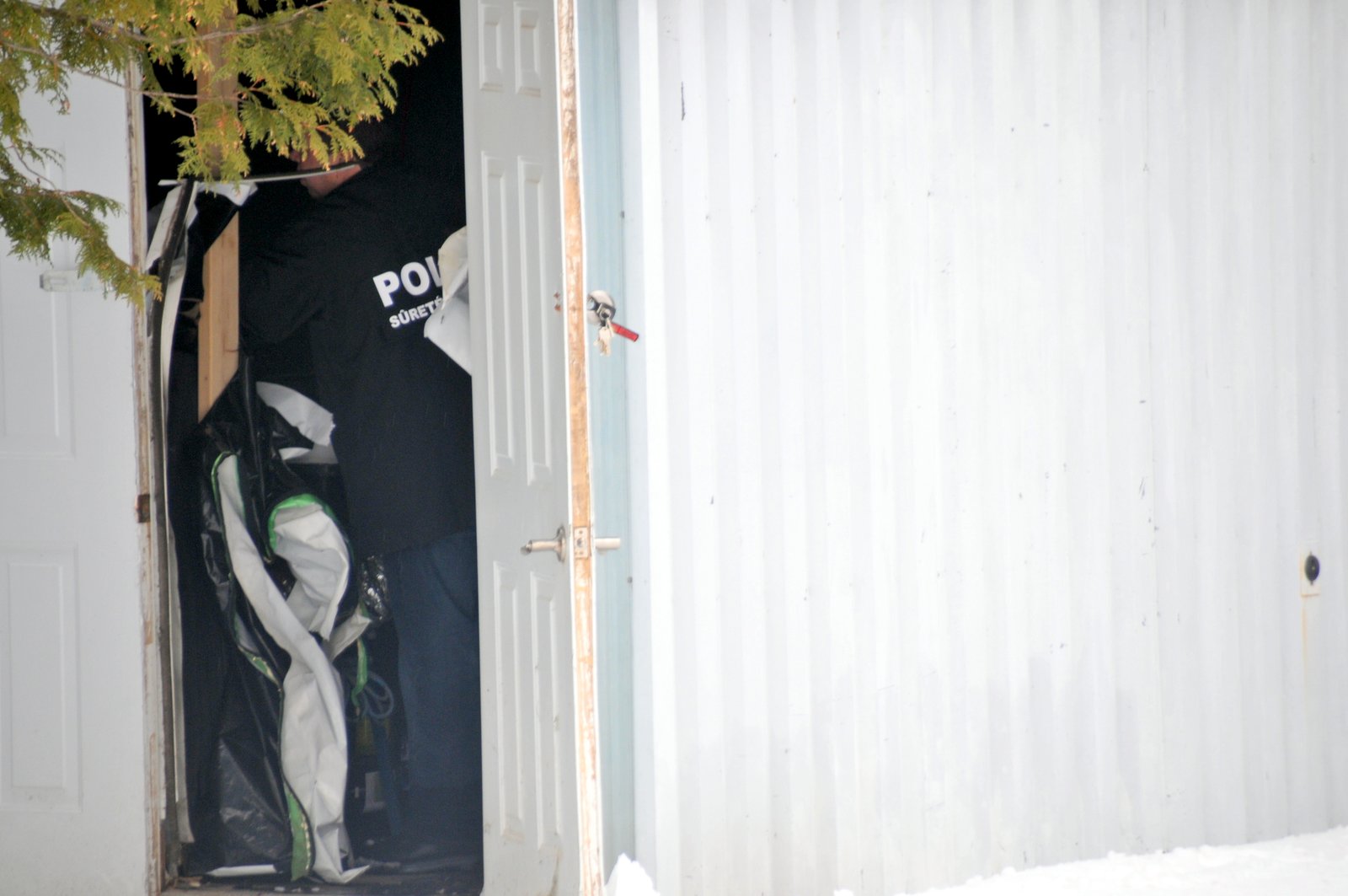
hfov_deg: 5.5
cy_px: 448
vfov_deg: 3.7
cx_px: 674
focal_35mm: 375
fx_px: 14026
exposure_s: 1/160
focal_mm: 250
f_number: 6.3
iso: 400
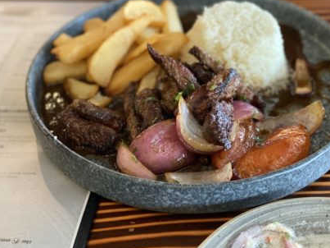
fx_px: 591
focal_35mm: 62
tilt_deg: -38.9
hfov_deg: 31.1
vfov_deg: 23.6
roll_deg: +3.8
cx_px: 194
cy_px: 103
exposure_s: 1/40
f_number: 2
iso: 400
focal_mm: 6
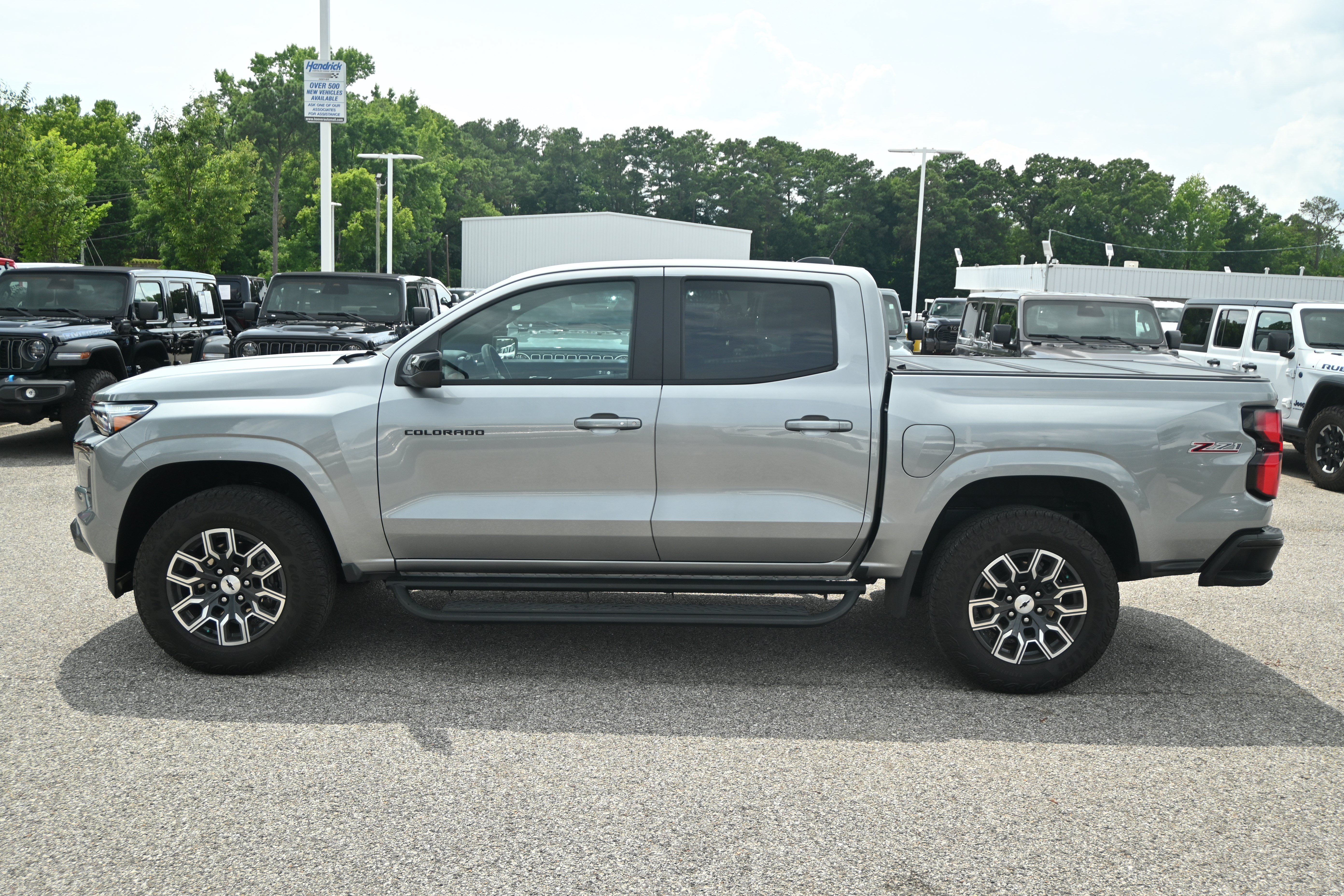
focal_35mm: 32
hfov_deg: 59.5
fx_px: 1176
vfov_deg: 41.7
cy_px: 448
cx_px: 672
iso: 100
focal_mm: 21
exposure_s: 1/320
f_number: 4
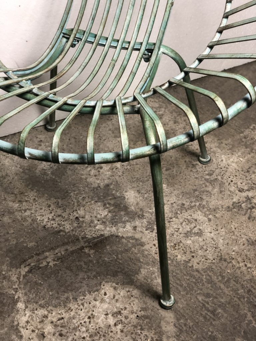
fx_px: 513
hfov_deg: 28.0
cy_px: 170
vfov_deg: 36.8
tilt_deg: -45.5
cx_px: 128
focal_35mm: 52
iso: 125
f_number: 2.4
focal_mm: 6
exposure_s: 1/33
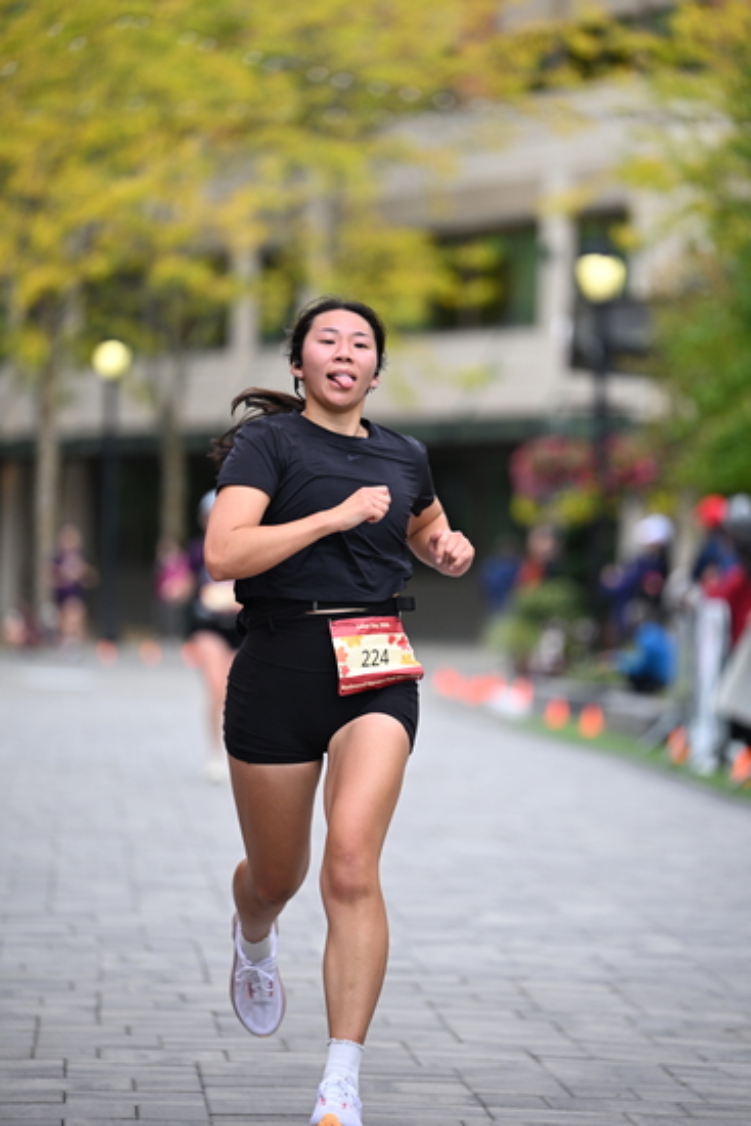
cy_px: 563
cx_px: 376
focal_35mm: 165
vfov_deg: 12.4
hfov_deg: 8.3
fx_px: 5159
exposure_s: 1/2000
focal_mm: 165
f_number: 2.8
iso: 640
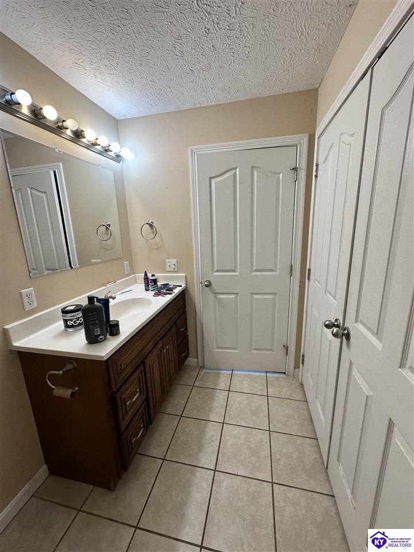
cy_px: 276
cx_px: 207
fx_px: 223
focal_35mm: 14
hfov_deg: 85.7
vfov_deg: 102.1
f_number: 2.2
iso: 125
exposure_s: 1/120
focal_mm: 2.22
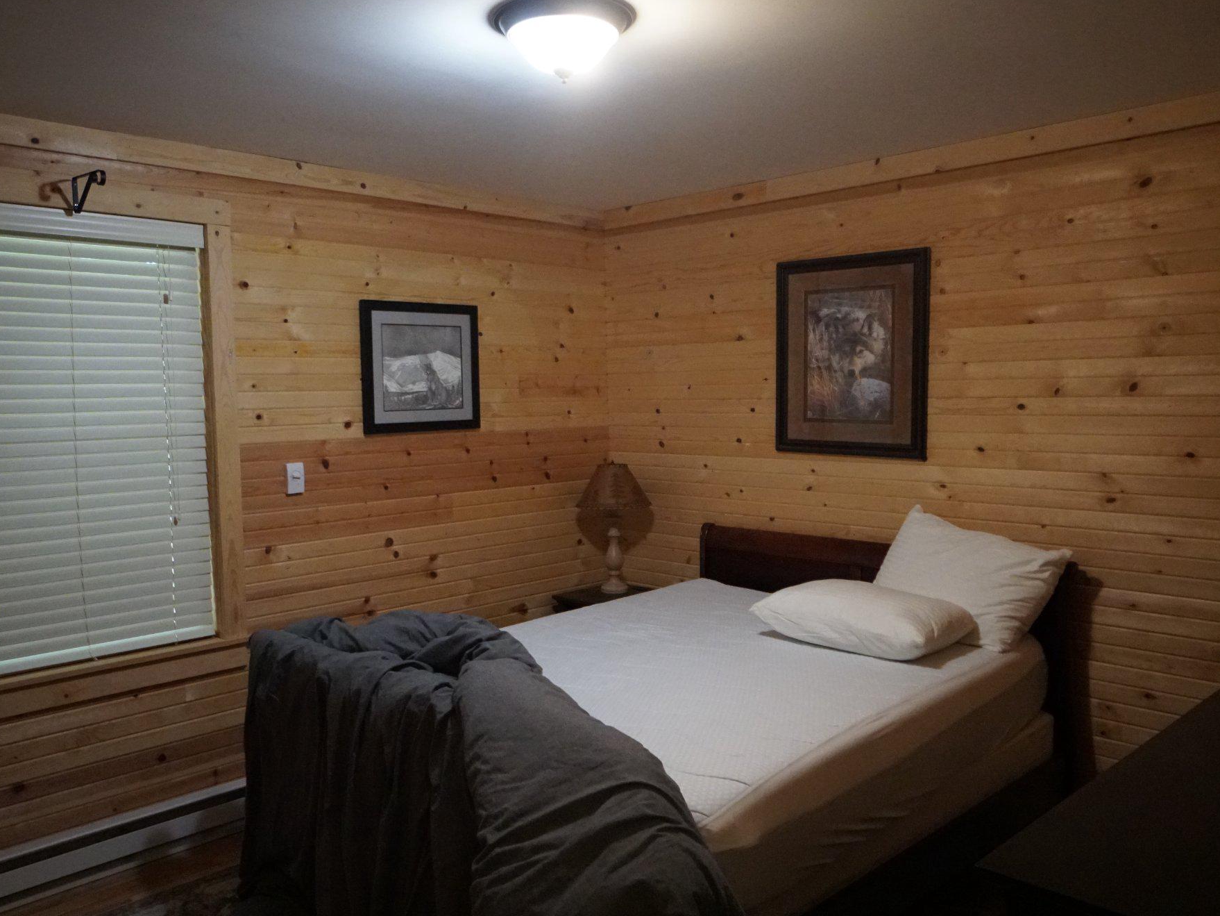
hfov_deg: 62.2
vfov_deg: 48.9
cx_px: 539
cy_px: 457
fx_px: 1007
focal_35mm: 29
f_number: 4
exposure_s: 1/160
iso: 6400
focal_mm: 17
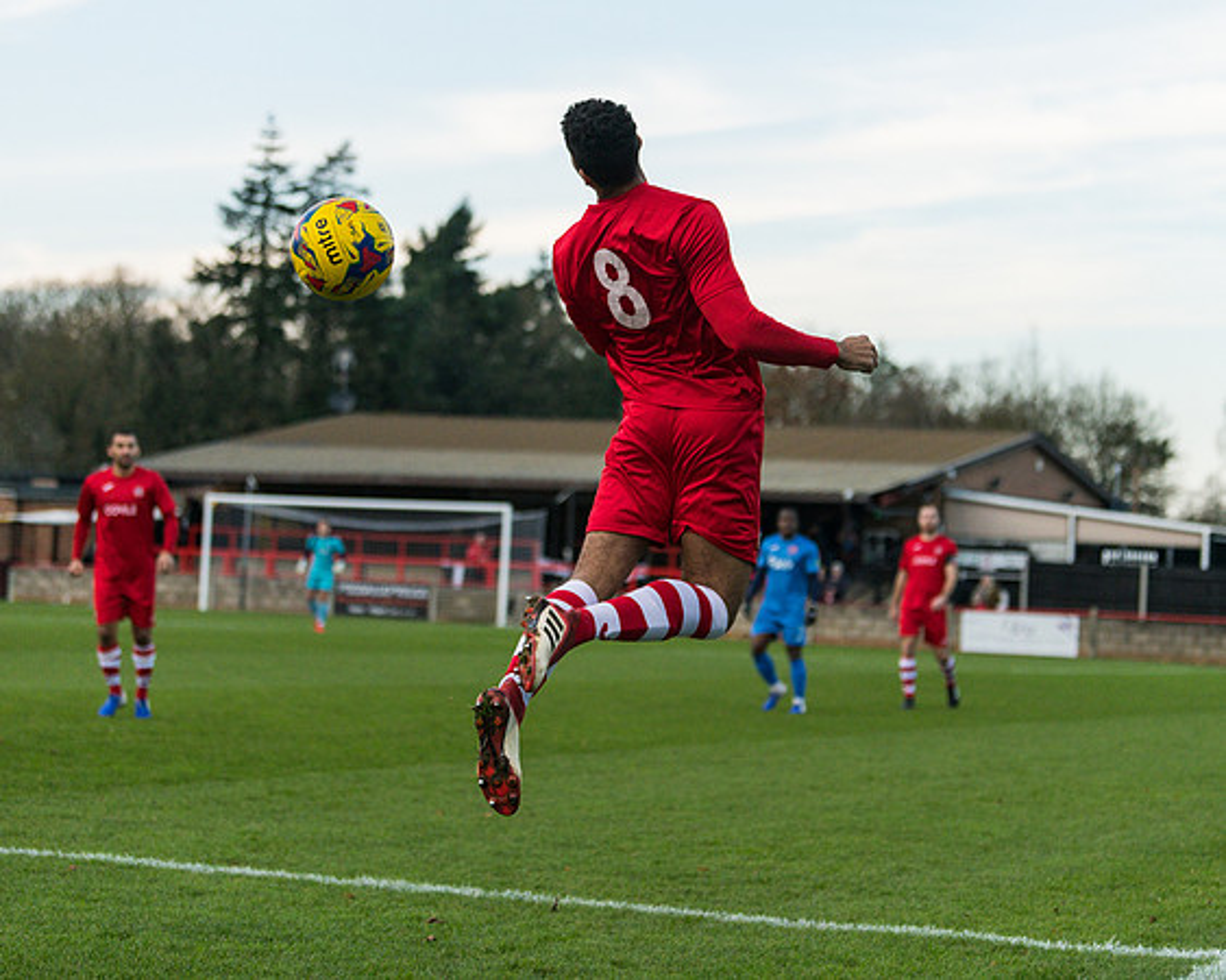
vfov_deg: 18.0
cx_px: 614
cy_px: 459
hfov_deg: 22.4
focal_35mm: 85
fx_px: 3100
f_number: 2.8
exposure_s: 1/5000
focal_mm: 70
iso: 2000
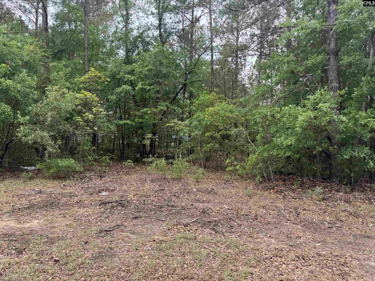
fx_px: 260
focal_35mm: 24
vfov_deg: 56.8
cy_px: 140
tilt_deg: +1.8
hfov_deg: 71.6
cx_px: 188
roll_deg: -0.4
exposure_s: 1/527
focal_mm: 6.76
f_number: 1.78
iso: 80
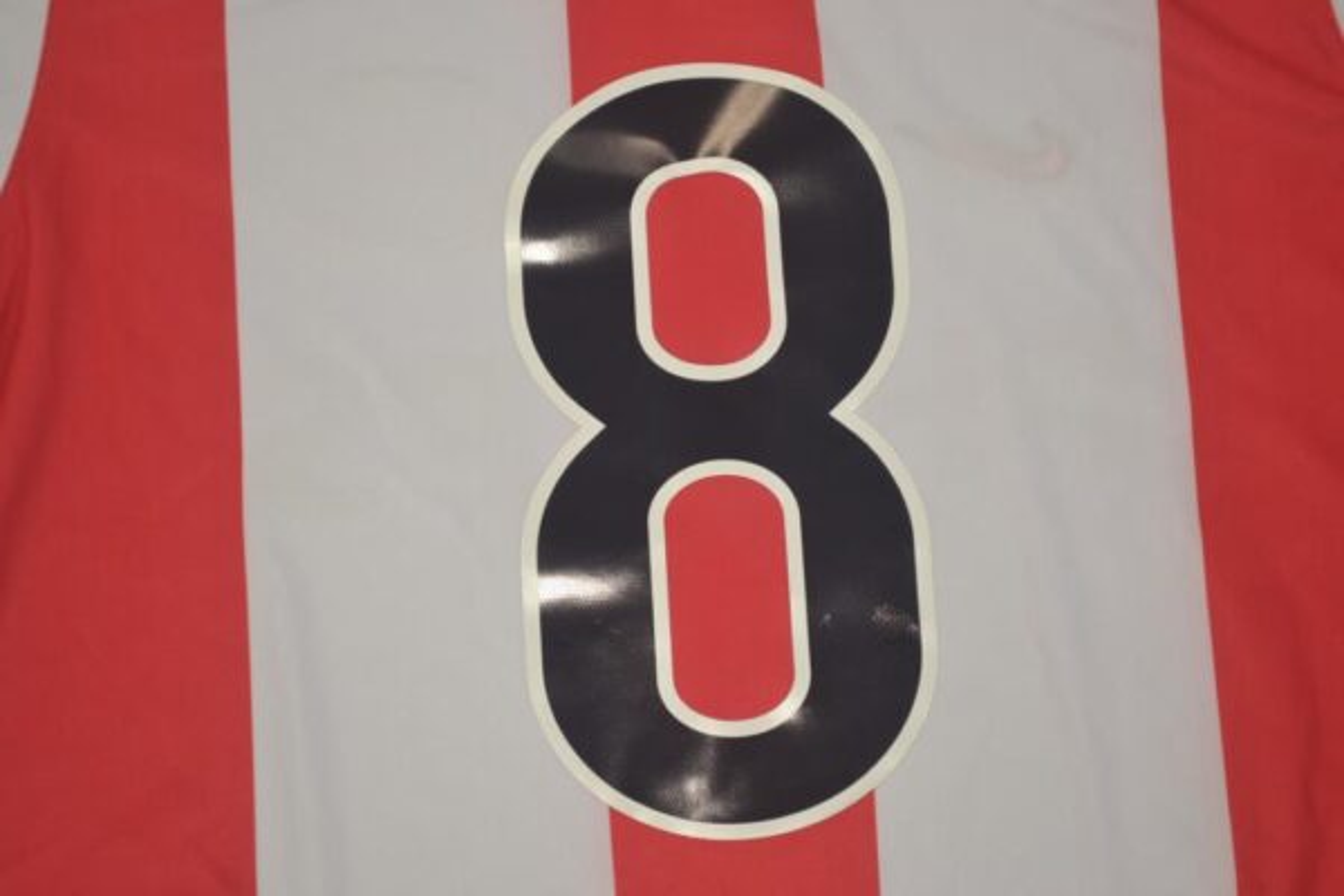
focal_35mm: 82
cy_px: 448
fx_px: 3080
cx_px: 672
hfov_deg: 24.6
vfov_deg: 16.6
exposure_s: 1/100
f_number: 5.6
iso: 200
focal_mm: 55
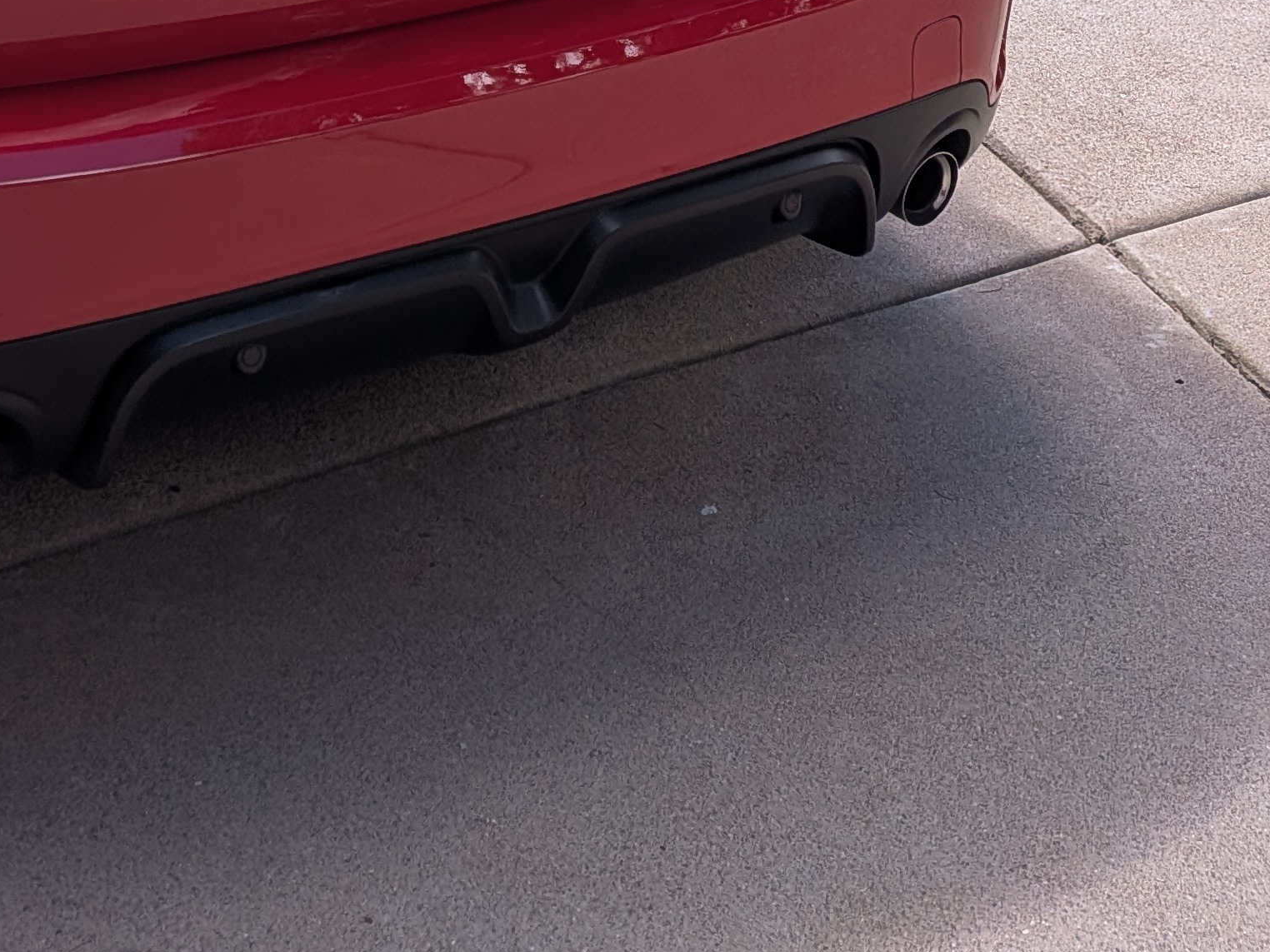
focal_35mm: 63
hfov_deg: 30.4
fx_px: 2311
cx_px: 390
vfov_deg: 21.3
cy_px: -255
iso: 28
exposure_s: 1/15625
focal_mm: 4.53
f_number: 1.7
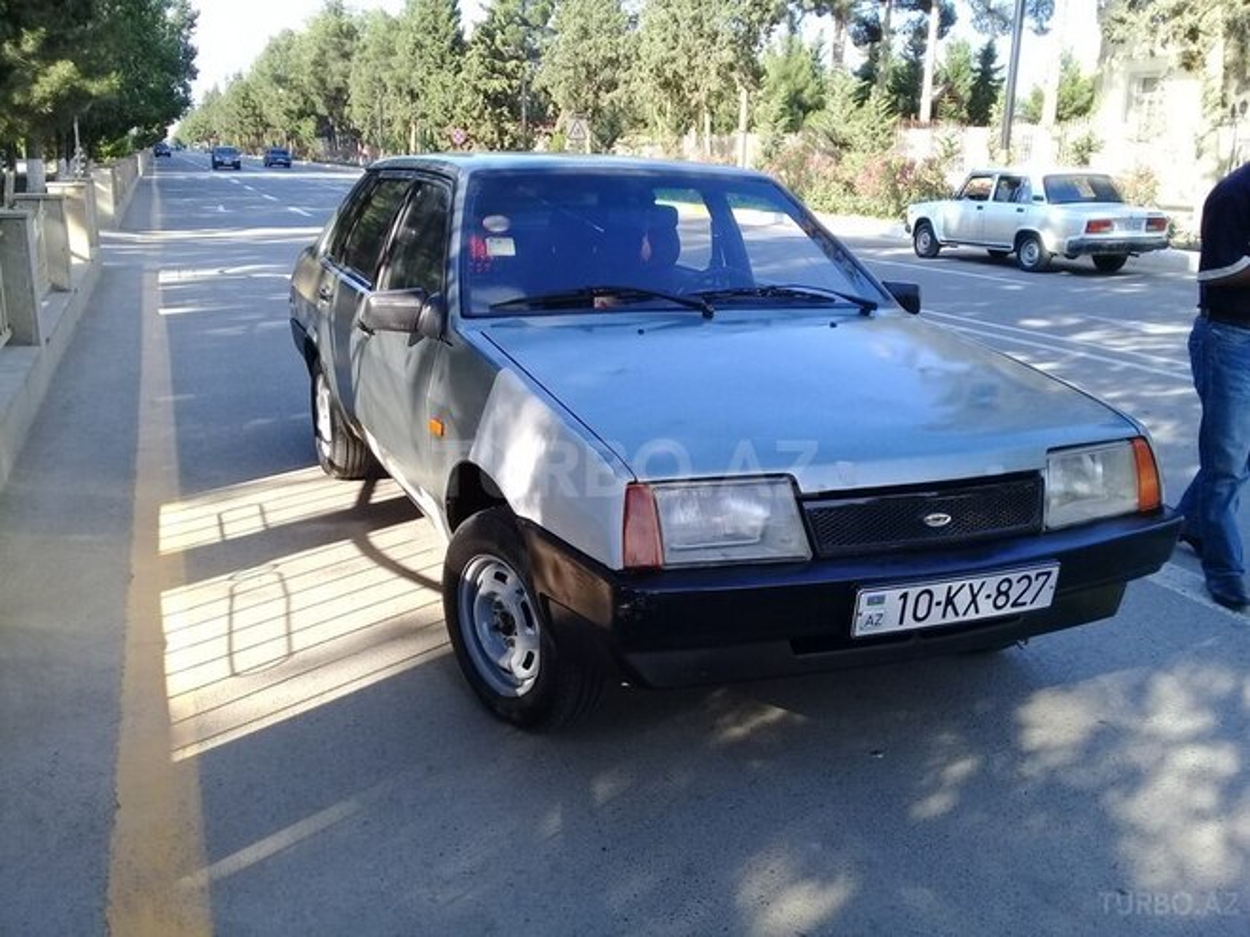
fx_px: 1119
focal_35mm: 31
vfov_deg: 45.4
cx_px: 625
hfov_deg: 58.4
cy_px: 468
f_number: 2.2
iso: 50
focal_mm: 3.3
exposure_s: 1/245
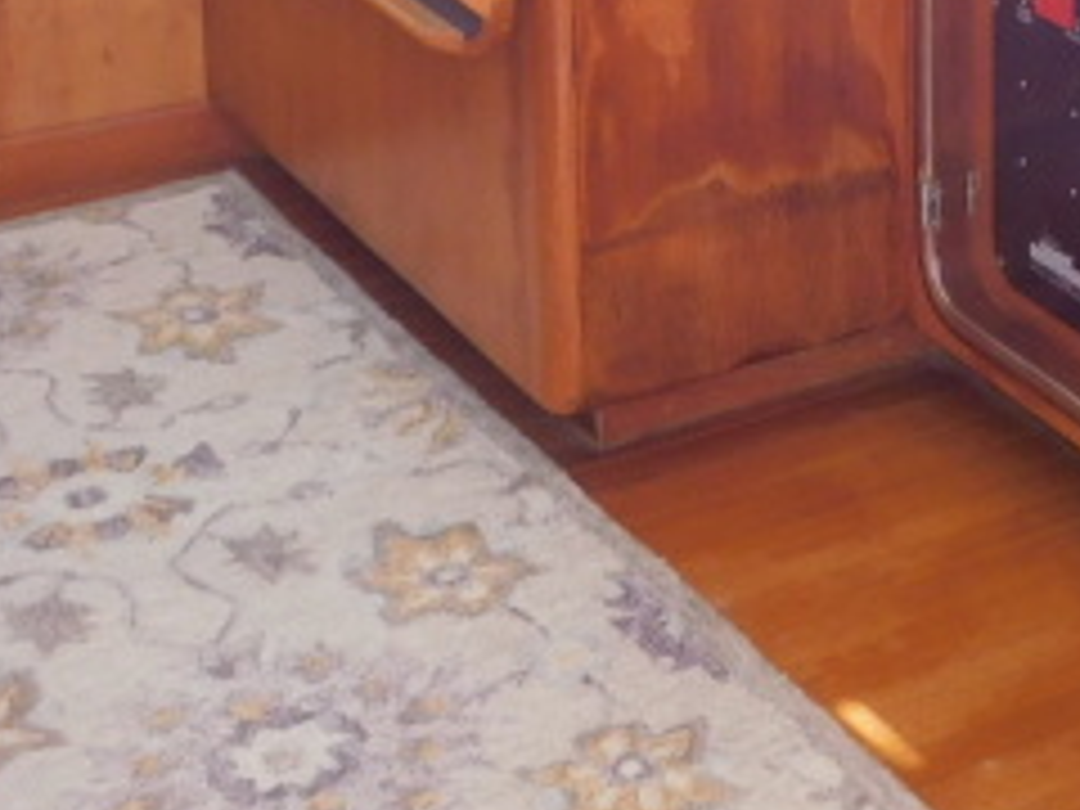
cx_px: 1094
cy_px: -477
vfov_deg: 13.7
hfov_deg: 19.1
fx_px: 3120
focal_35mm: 100
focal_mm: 5.3
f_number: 3.2
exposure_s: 1/30
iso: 160
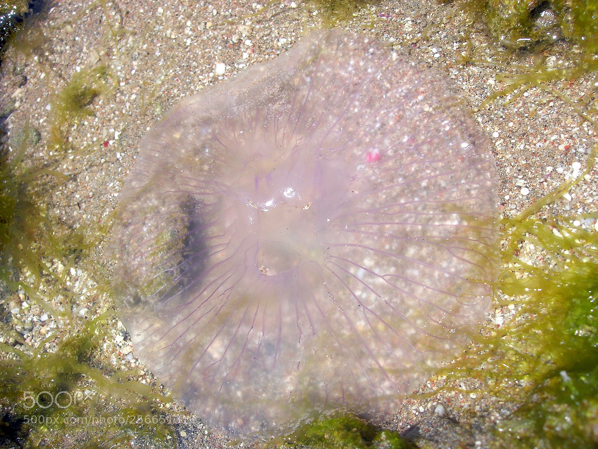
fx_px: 656
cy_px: 224
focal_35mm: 38
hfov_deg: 49.0
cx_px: 299
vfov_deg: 37.7
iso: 64
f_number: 4.8
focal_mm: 7.8
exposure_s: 1/604
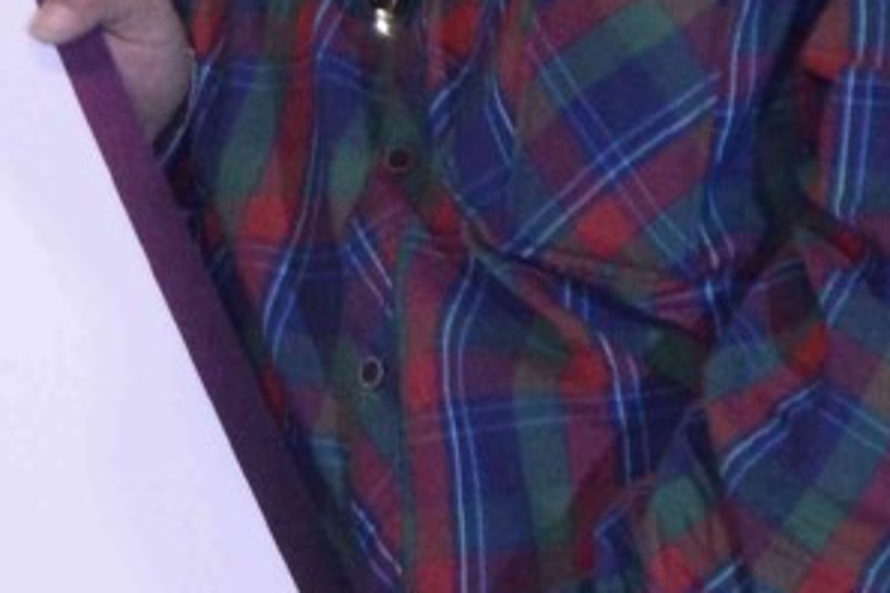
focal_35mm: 1036
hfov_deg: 2.0
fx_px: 25617
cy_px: -264
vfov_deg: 1.3
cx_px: -490
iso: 1600
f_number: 9
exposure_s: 1/200
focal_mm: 105
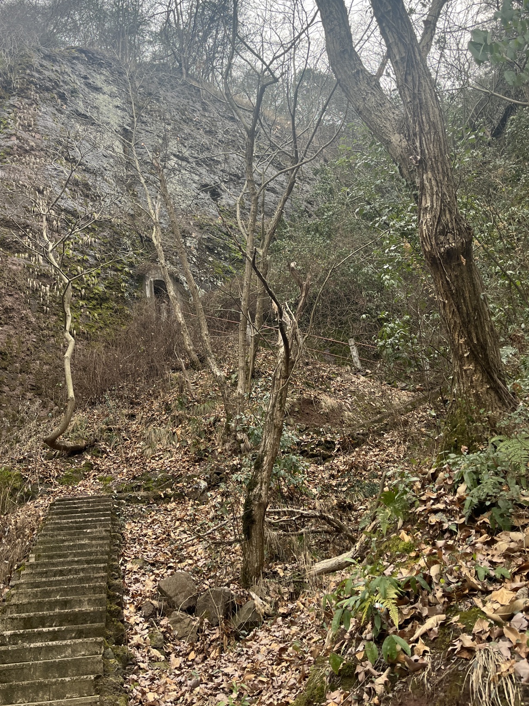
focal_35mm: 33
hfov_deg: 42.7
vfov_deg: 54.6
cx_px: 204
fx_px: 672
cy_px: 259
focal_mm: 5.1
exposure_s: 1/718
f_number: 1.6
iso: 50
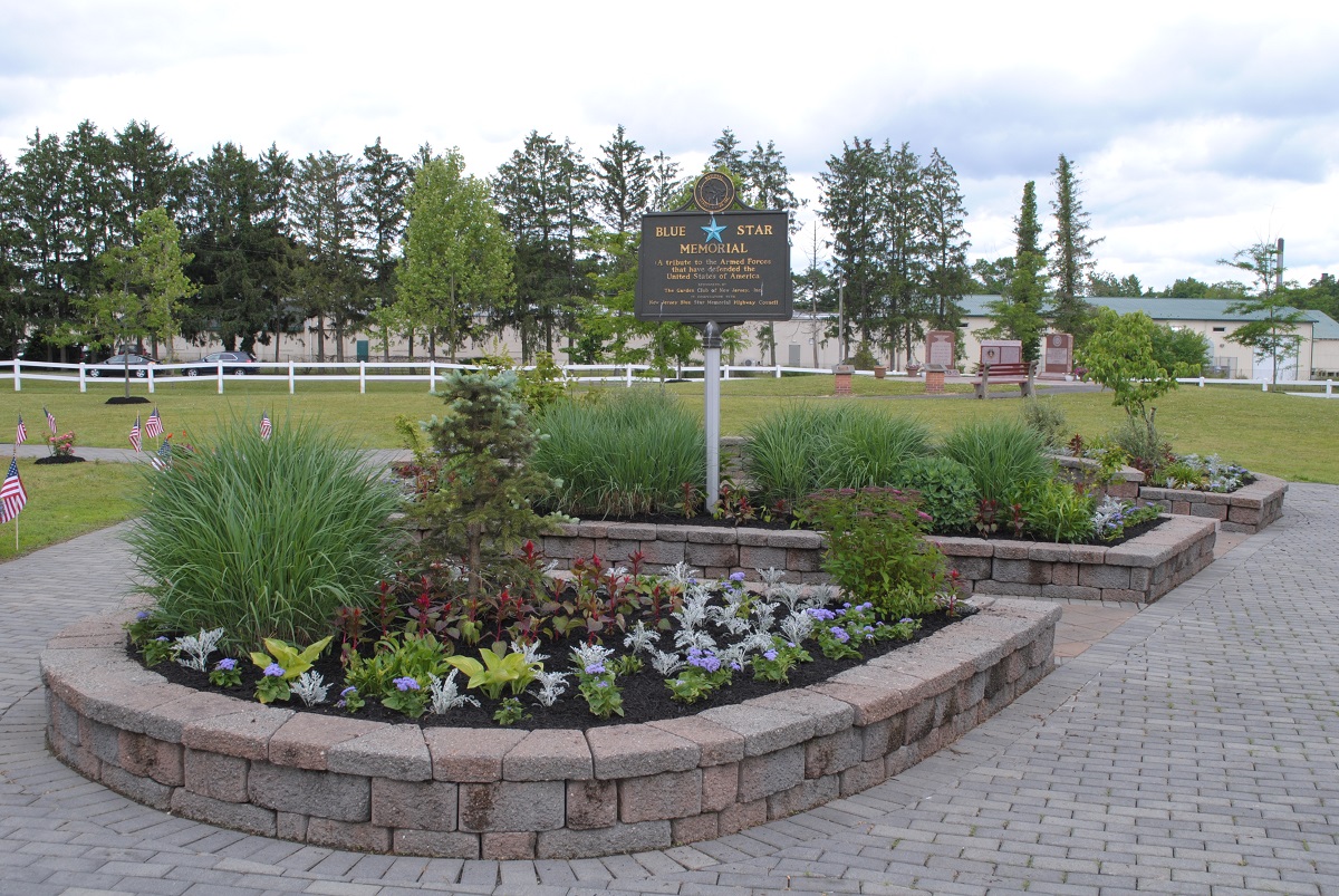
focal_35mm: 36
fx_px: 1340
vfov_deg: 37.0
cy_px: 448
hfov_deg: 53.1
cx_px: 670
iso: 200
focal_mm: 24
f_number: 9
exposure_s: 1/125
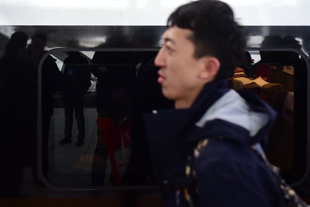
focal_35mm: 48
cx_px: 128
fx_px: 413
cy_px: 48
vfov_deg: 27.6
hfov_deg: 41.0
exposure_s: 1/320
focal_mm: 31
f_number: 2.8
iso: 1400
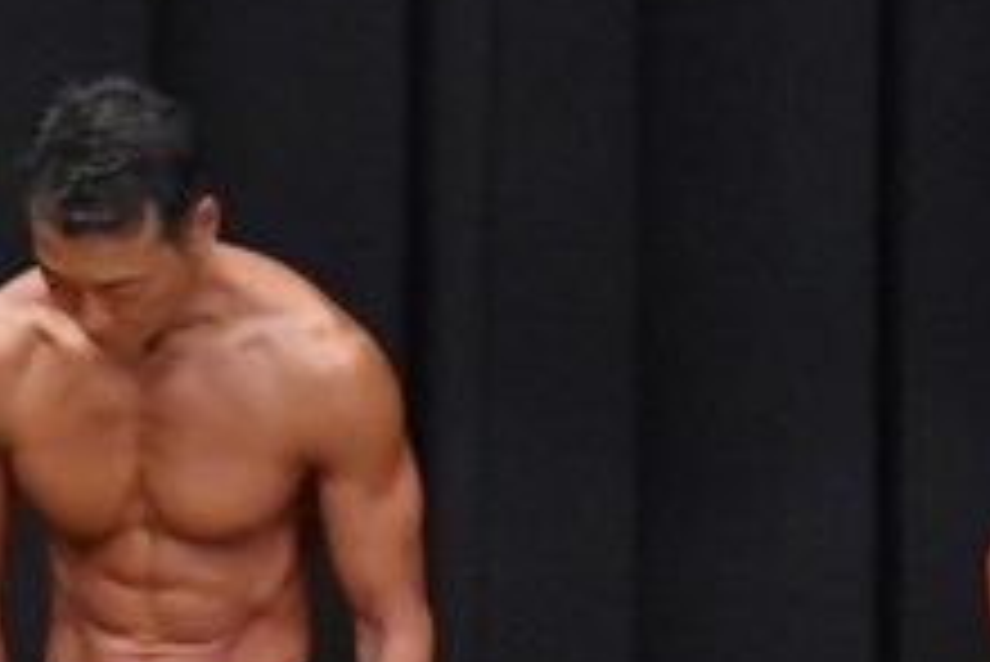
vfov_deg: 1.9
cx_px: 155
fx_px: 19537
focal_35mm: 710
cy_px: 950
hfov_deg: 2.9
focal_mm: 135
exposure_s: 1/400
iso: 8000
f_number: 5.6
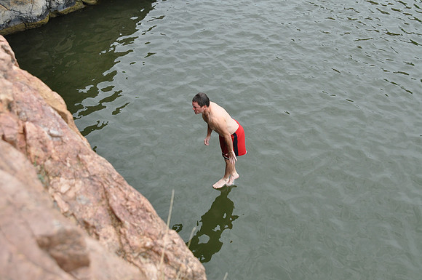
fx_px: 562
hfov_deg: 41.2
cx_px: 211
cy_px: 140
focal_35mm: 48
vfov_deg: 28.0
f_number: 5
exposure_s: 1/1250
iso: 400
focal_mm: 32
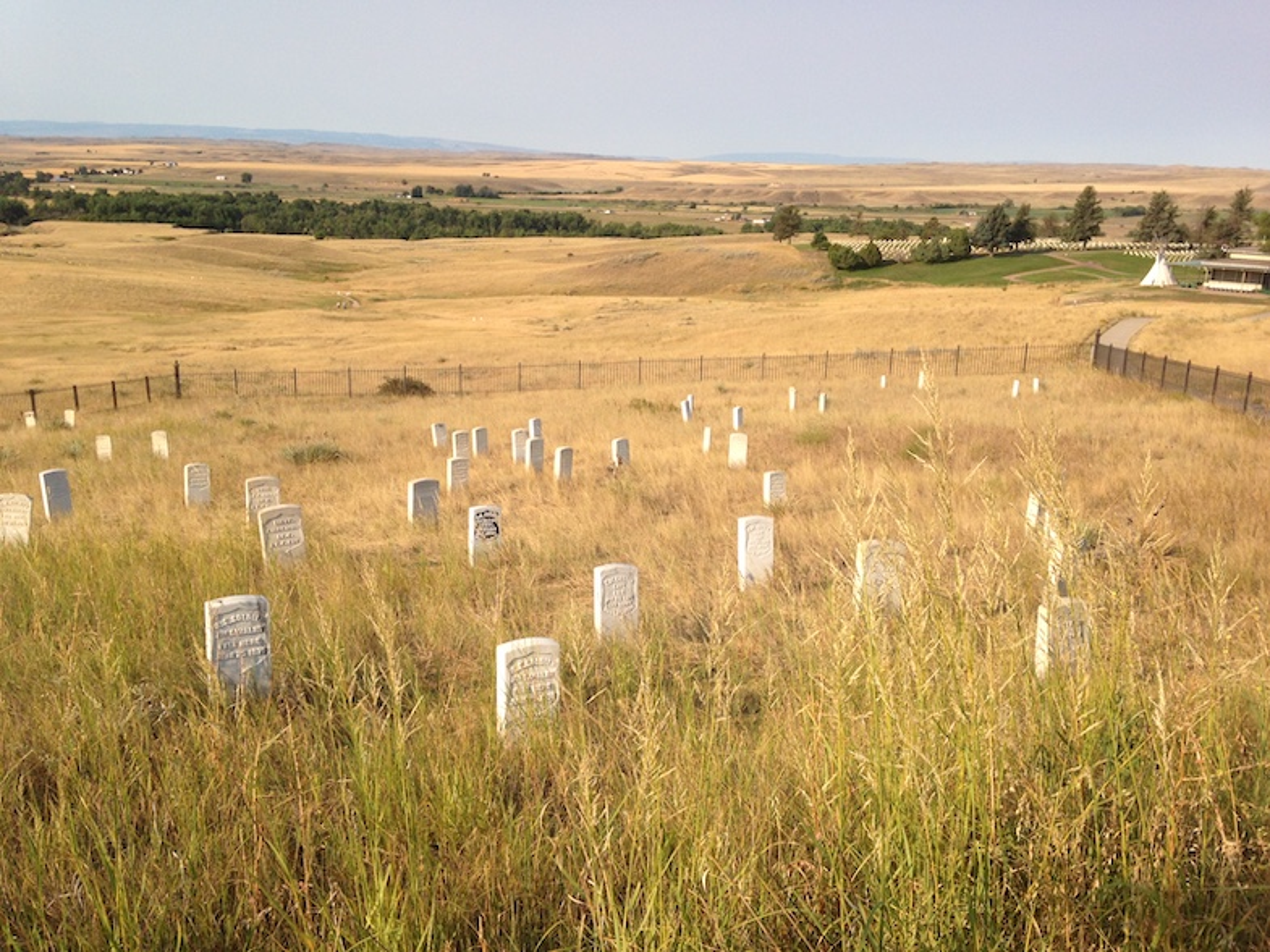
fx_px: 1211
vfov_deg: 43.0
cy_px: 476
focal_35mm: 33
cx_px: 635
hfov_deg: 55.3
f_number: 2.4
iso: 50
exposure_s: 1/1550
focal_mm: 4.13
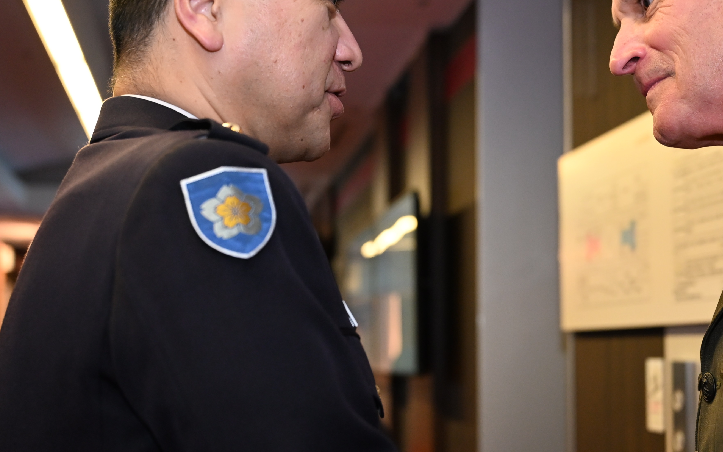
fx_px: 1241
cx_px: 492
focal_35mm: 63
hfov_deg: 32.2
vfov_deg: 20.6
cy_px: 226
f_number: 2.8
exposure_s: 1/200
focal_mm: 36
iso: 2000
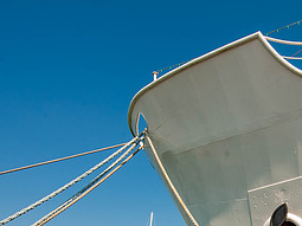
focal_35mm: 34
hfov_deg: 49.1
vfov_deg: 36.6
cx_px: 263
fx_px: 296
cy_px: 237
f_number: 10
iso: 250
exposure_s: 1/400
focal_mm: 14
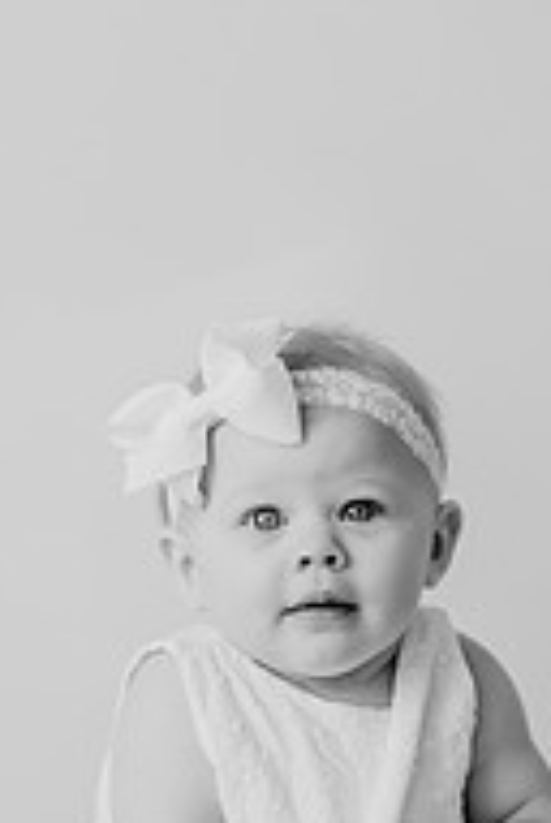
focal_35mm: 200
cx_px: 340
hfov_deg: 6.9
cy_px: 573
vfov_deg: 10.3
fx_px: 4575
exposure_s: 1/160
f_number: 2.8
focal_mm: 85
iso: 100
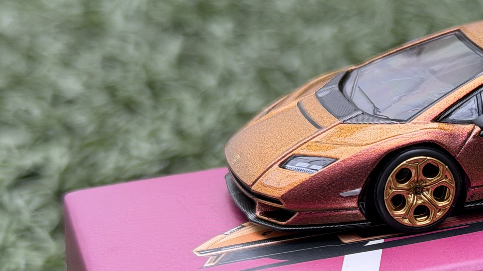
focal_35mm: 117
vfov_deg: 10.3
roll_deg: +2.5
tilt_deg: -21.4
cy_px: 207
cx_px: 534
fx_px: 1498
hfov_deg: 17.7
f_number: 1.78
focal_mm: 6.76
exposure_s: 1/297
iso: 64
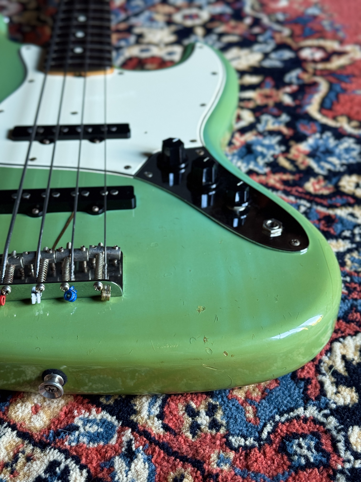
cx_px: 180
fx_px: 667
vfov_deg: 39.7
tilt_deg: -38.1
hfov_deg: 30.3
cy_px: 241
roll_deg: +0.1
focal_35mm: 48
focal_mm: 6.76
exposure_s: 1/40
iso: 250
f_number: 1.78
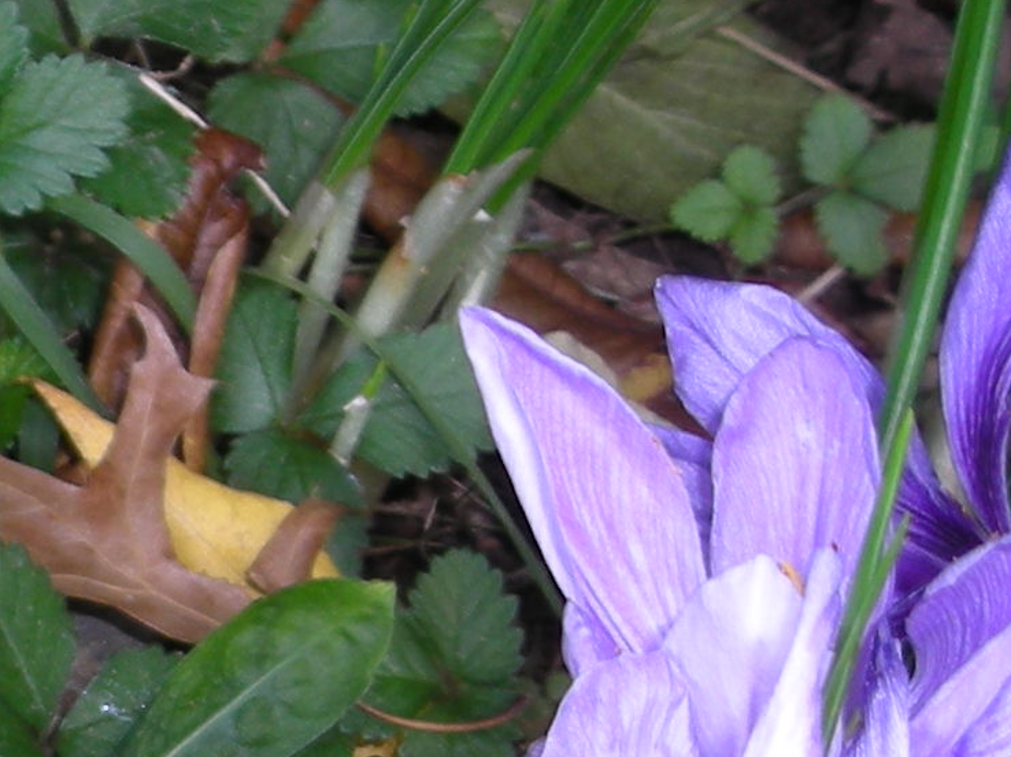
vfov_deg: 10.1
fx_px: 4234
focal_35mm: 145
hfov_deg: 12.4
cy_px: 891
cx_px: -812
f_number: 3.2
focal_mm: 6.3
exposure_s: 1/30
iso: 50
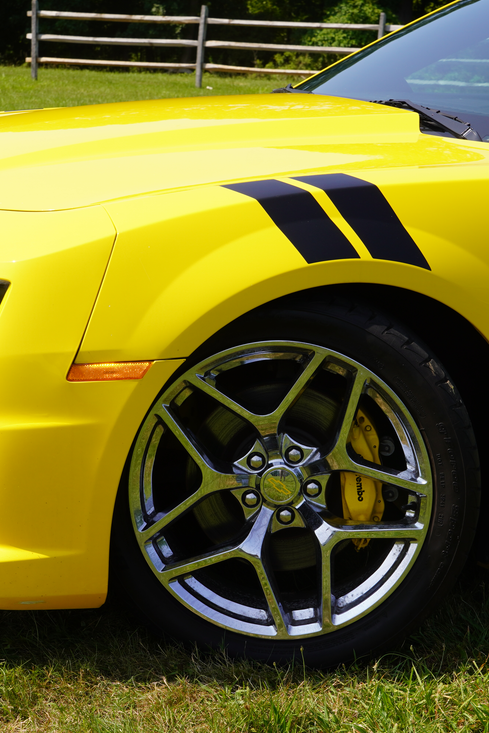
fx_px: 1904
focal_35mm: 93
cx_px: 224
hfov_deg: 14.6
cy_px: 366
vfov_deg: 21.8
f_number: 9
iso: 100
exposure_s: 1/160
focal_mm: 41.3
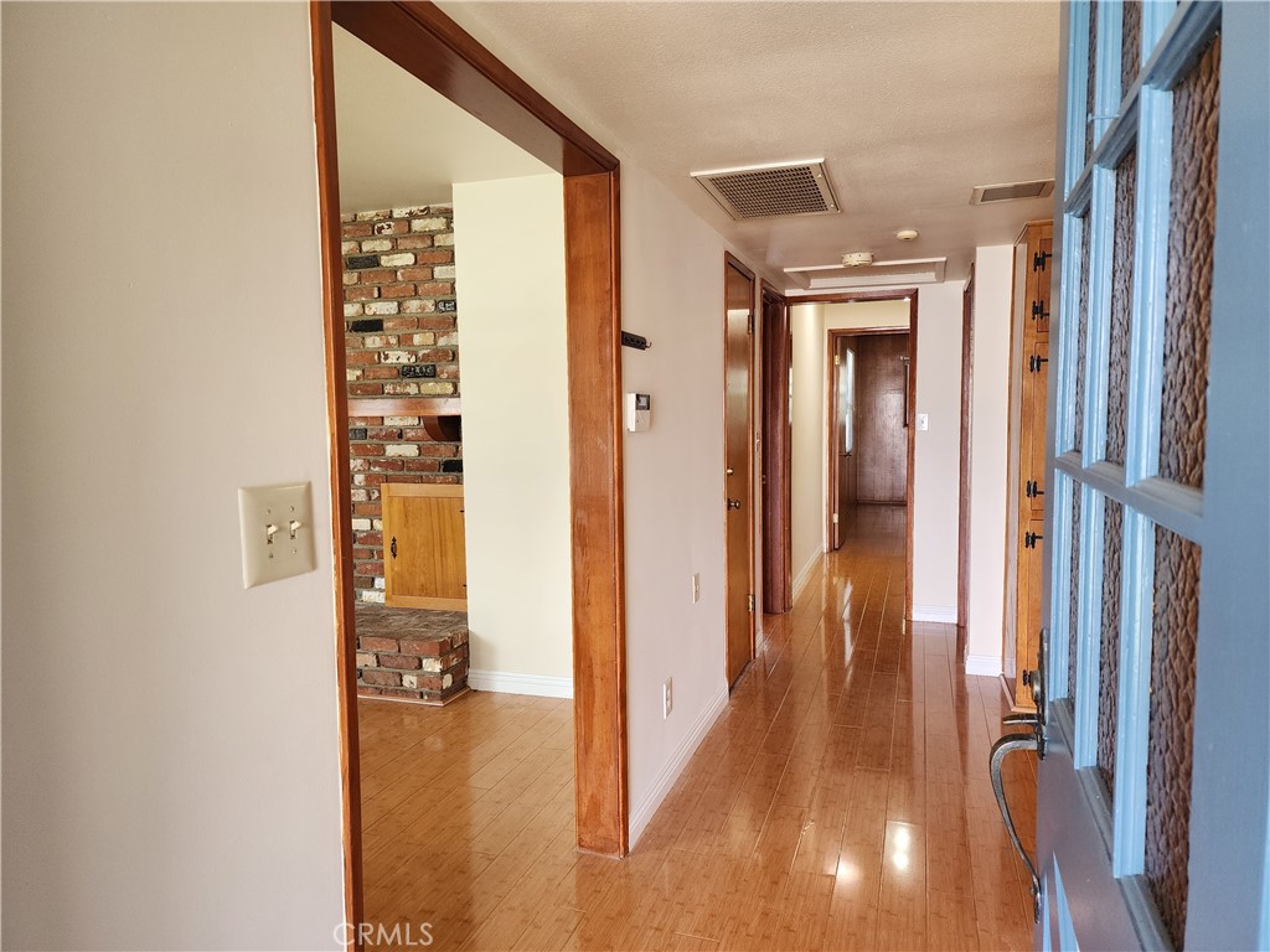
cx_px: 635
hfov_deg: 73.9
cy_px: 476
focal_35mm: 23
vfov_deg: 58.9
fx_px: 844
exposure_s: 1/120
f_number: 1.8
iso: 200
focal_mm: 6.4
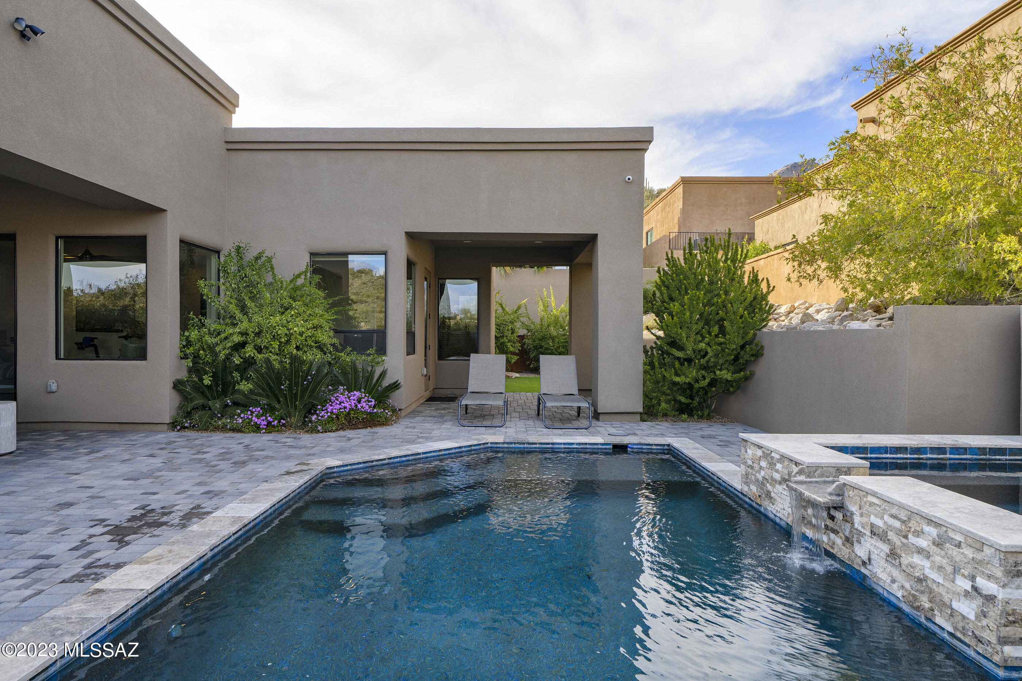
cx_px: 511
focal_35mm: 20
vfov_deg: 61.9
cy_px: 340
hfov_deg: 84.0
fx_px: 568
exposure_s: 1/80
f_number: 9
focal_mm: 20
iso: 100
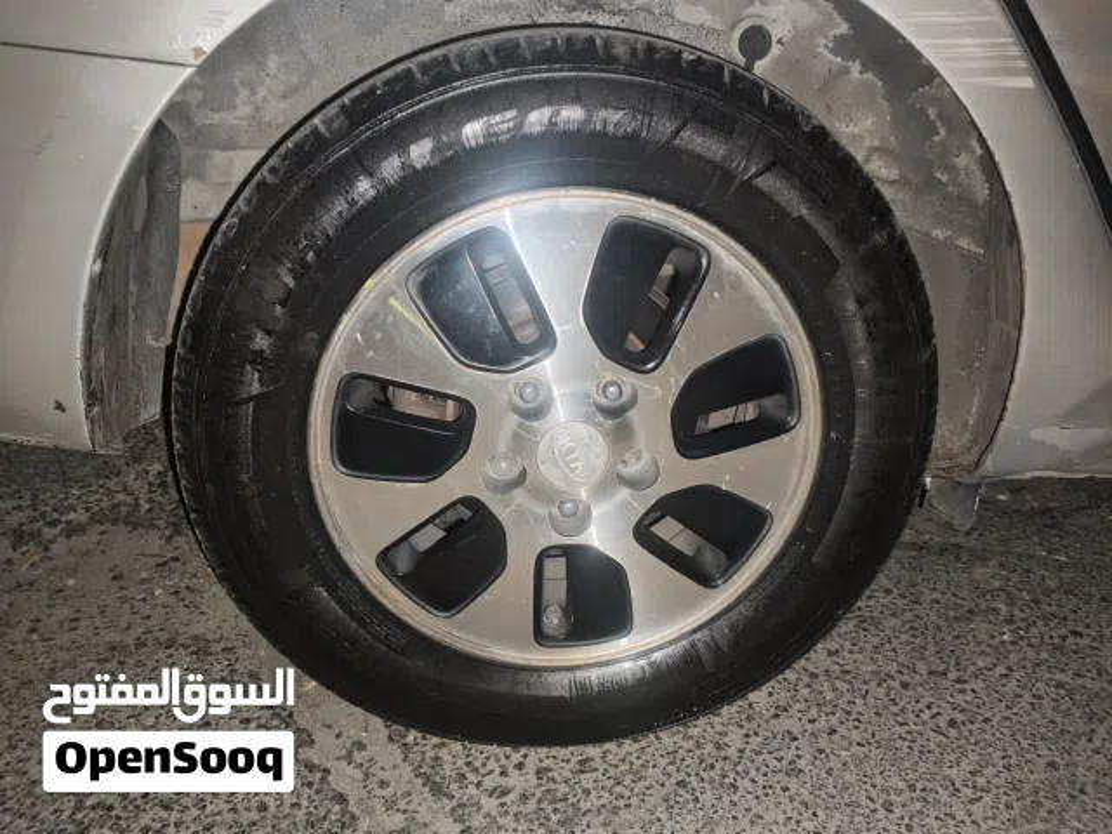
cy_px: 417
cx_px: 556
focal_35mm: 23
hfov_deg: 73.9
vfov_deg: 58.9
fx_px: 739
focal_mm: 4.09
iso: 2068
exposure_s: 1/25
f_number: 1.6
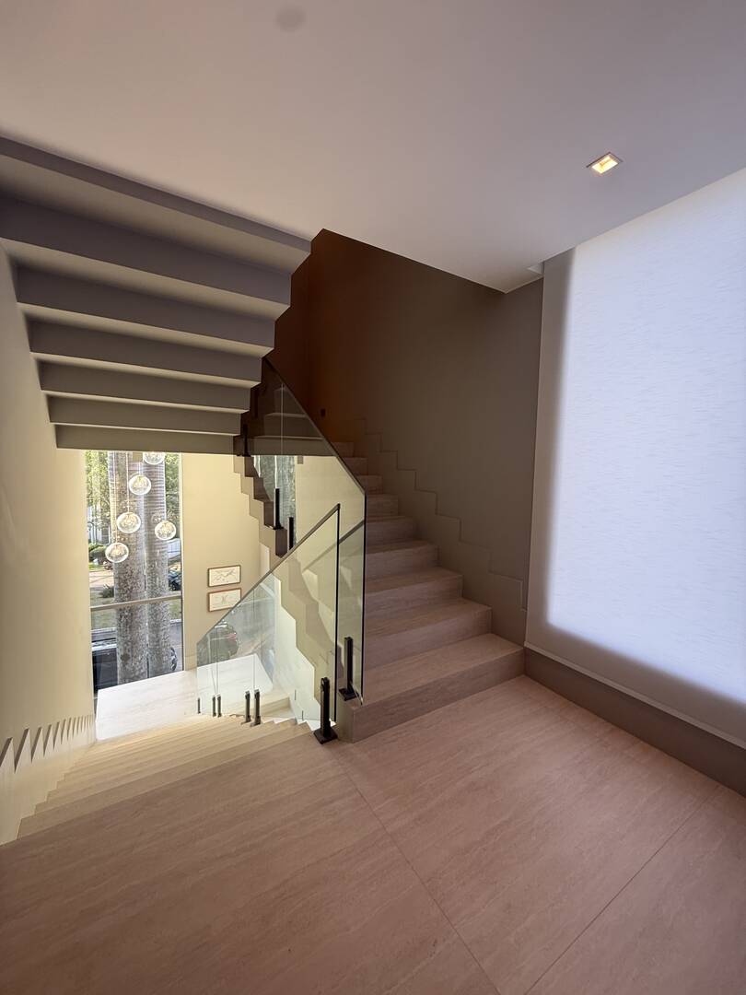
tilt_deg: -4.5
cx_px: 373
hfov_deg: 85.7
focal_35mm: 14
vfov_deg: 102.1
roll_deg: -1.4
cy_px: 498
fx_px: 402
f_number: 2.2
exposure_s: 1/120
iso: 125
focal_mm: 2.22
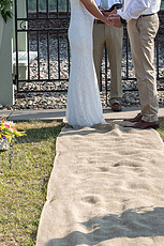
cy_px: 17
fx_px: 938
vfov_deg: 14.8
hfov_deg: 10.0
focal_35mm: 137
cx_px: 90
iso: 64
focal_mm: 70
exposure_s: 1/320
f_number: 3.5
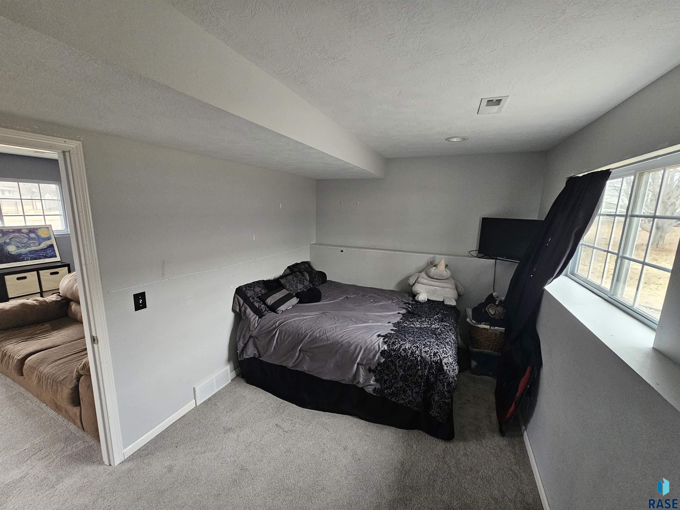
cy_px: 255
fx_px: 255
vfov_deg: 89.9
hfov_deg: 106.2
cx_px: 340
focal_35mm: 13
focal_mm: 2.2
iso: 400
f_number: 2.2
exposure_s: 1/60
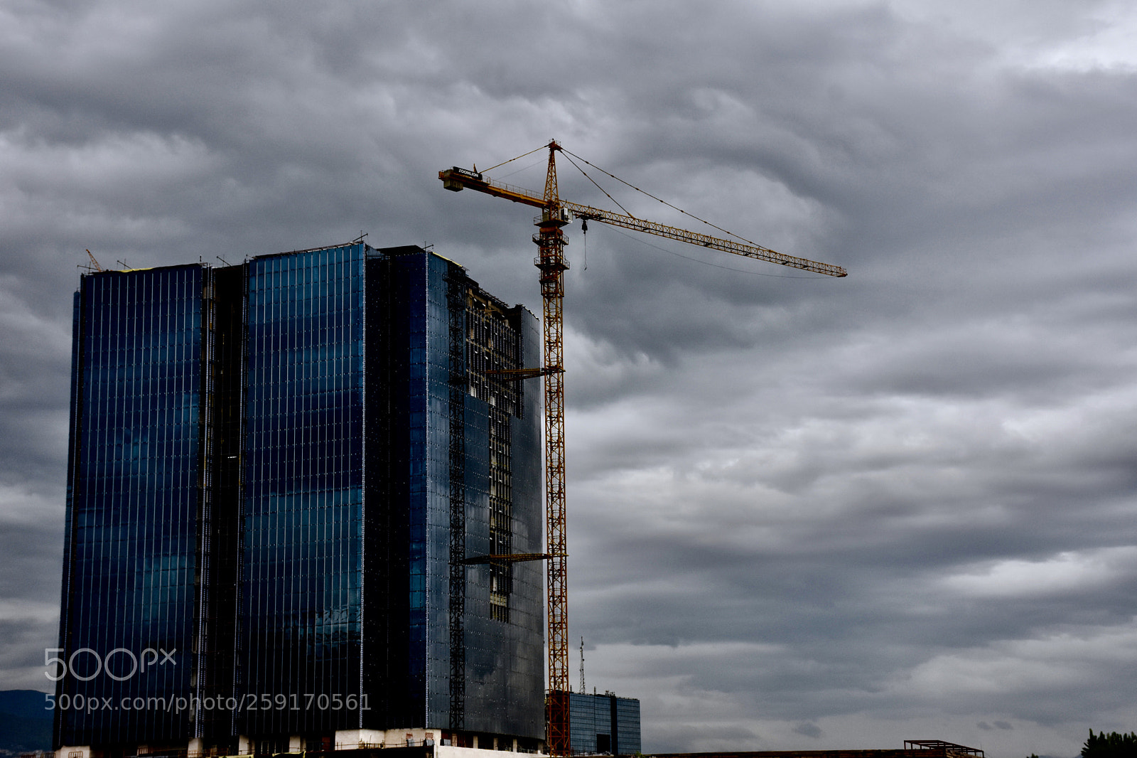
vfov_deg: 21.6
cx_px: 568
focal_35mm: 63
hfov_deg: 31.9
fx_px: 1989
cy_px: 379
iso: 800
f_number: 7.1
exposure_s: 1/200
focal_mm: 42
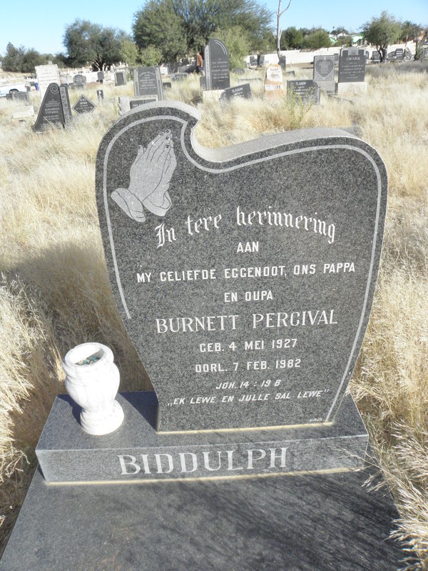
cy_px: 286
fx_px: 429
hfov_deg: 53.1
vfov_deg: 67.3
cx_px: 214
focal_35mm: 26
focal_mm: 4.6
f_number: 6.3
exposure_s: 1/640
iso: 200
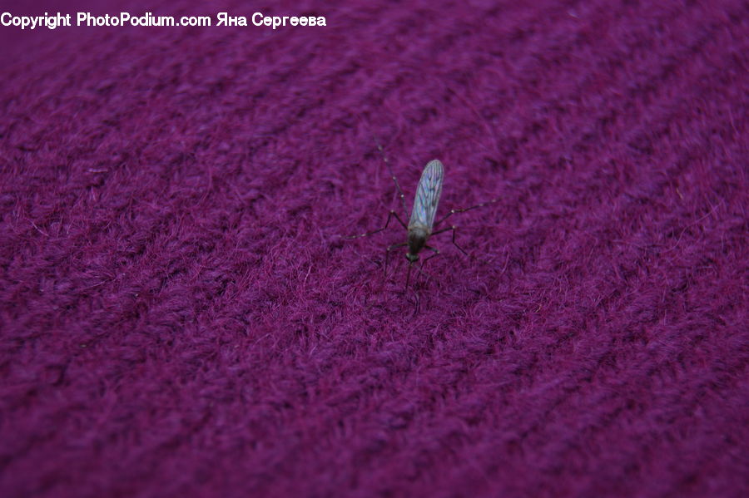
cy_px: 249
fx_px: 1715
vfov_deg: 16.5
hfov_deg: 24.6
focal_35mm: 82
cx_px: 374
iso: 100
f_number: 5.6
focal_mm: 55
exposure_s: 1/25
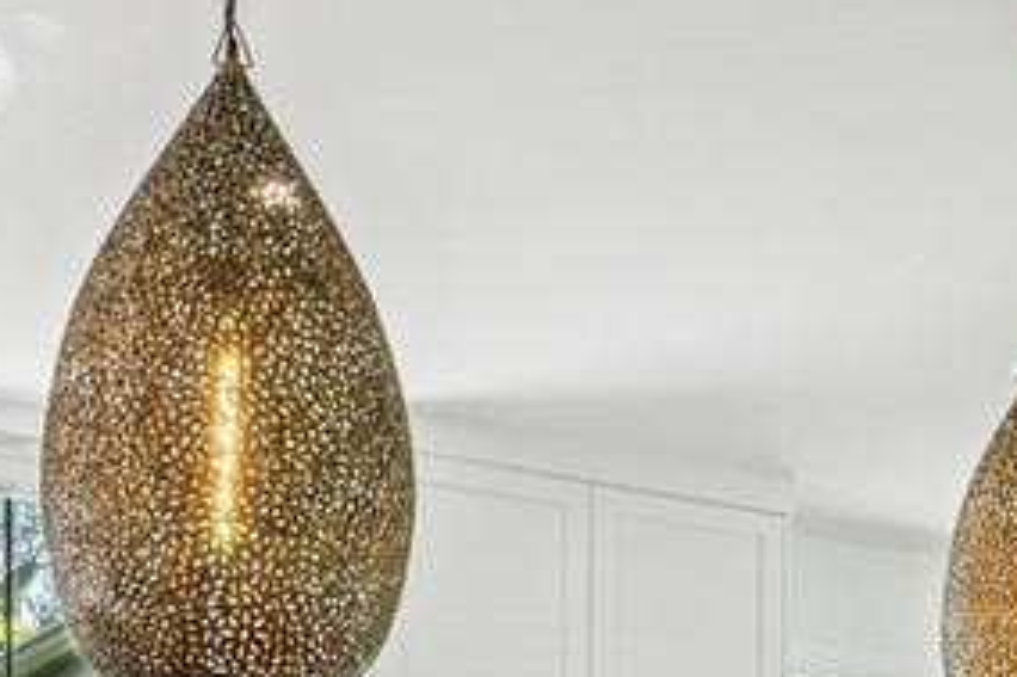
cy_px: 1157
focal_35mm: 80
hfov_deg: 25.3
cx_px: 652
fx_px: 2259
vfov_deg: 15.1
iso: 100
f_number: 10
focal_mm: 14
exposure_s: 1/6
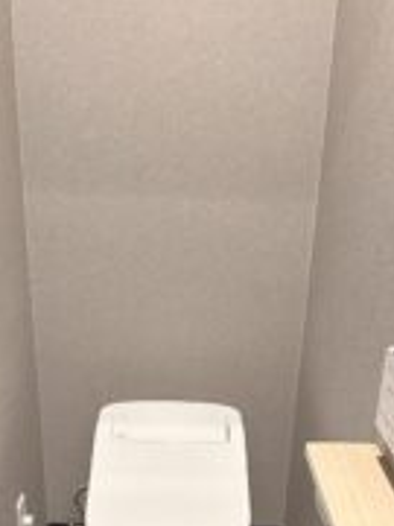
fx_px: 728
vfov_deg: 37.1
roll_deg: -1.2
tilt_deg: -26.5
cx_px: 181
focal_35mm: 48
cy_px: 473
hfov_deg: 30.3
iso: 400
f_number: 1.78
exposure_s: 1/60
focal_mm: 6.86
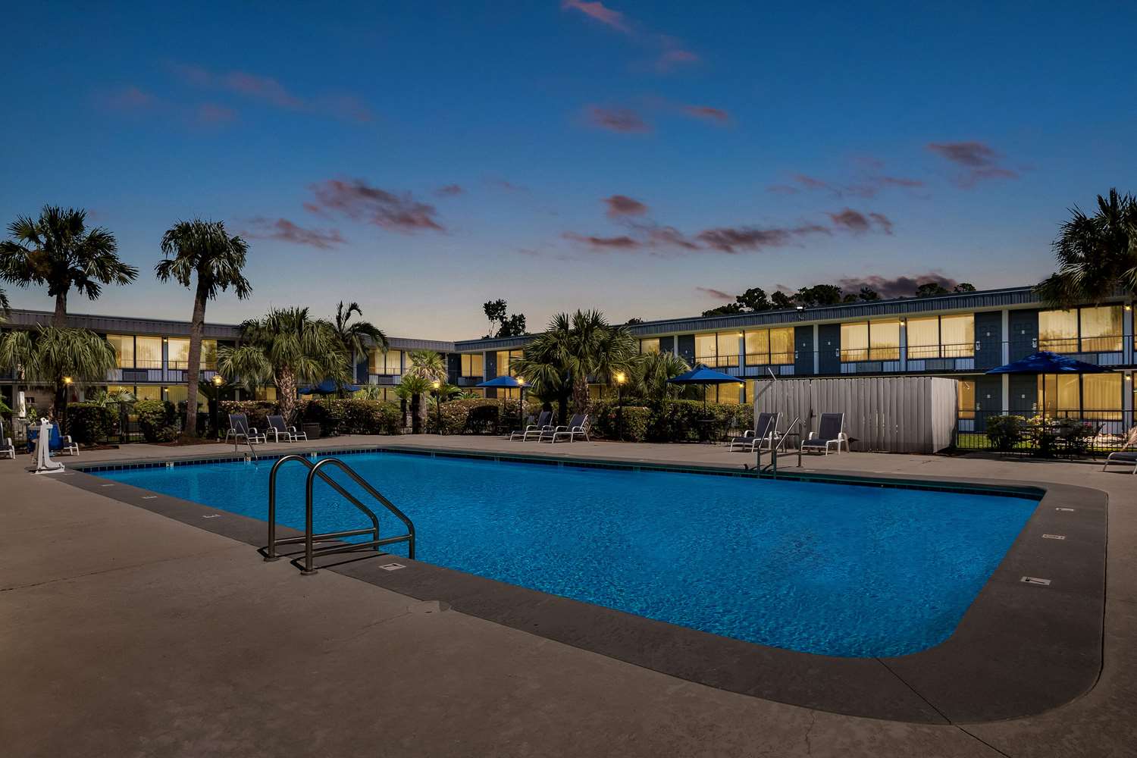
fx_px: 537
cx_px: 568
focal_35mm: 17
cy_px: 379
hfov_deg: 93.3
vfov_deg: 70.4
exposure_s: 1/200
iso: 320
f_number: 8
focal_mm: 17
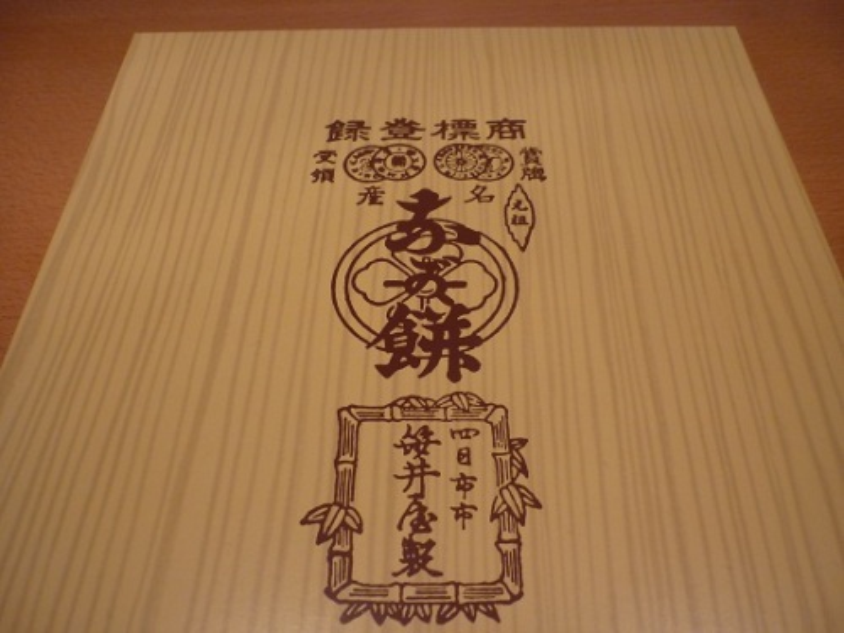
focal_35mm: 33
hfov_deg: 55.4
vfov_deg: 42.9
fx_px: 805
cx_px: 422
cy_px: 316
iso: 200
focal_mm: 5.5
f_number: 2.8
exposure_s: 1/30
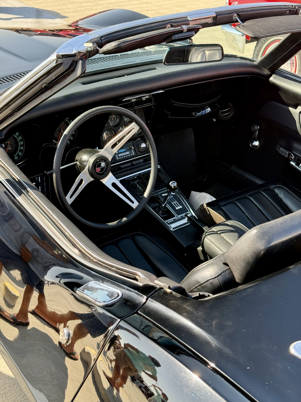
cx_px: 150
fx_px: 557
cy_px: 201
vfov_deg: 39.7
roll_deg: -0.9
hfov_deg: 30.3
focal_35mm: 48
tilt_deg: -30.5
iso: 100
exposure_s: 1/239
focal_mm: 6.76
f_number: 1.78
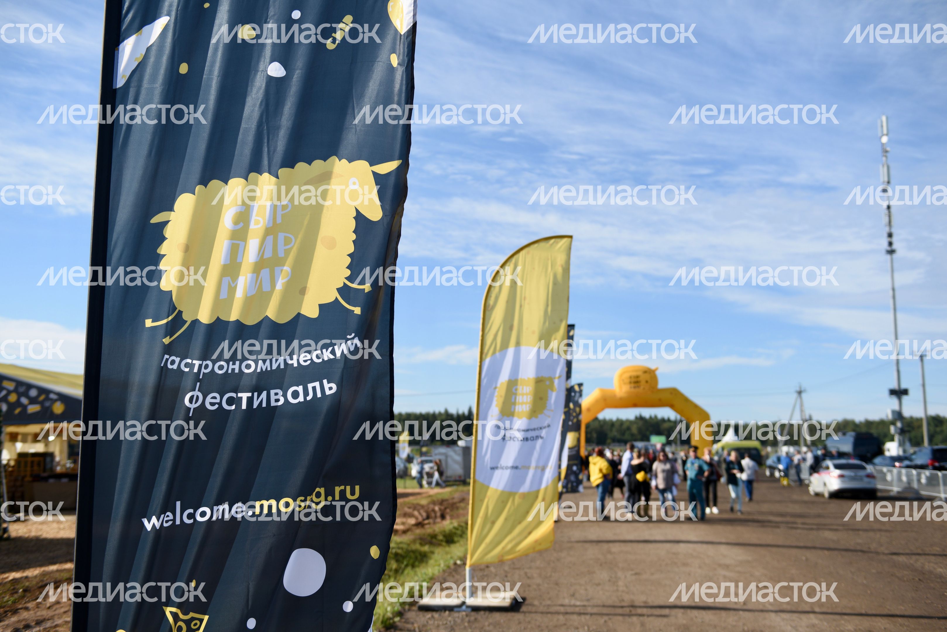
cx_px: 474
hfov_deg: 53.1
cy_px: 316
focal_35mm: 36
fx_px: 947
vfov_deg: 36.9
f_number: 4
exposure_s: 1/2000
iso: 160
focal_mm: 36
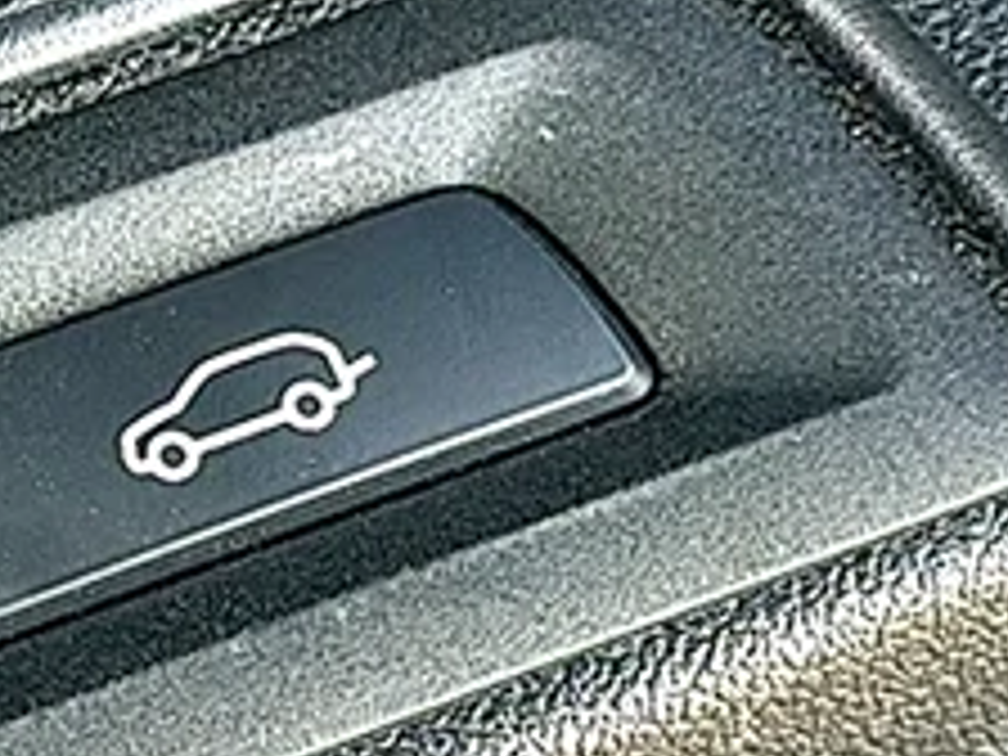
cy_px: 376
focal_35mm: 122
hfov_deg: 16.0
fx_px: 3553
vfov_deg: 12.1
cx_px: 202
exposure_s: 1/202
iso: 64
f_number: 1.78
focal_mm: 6.86
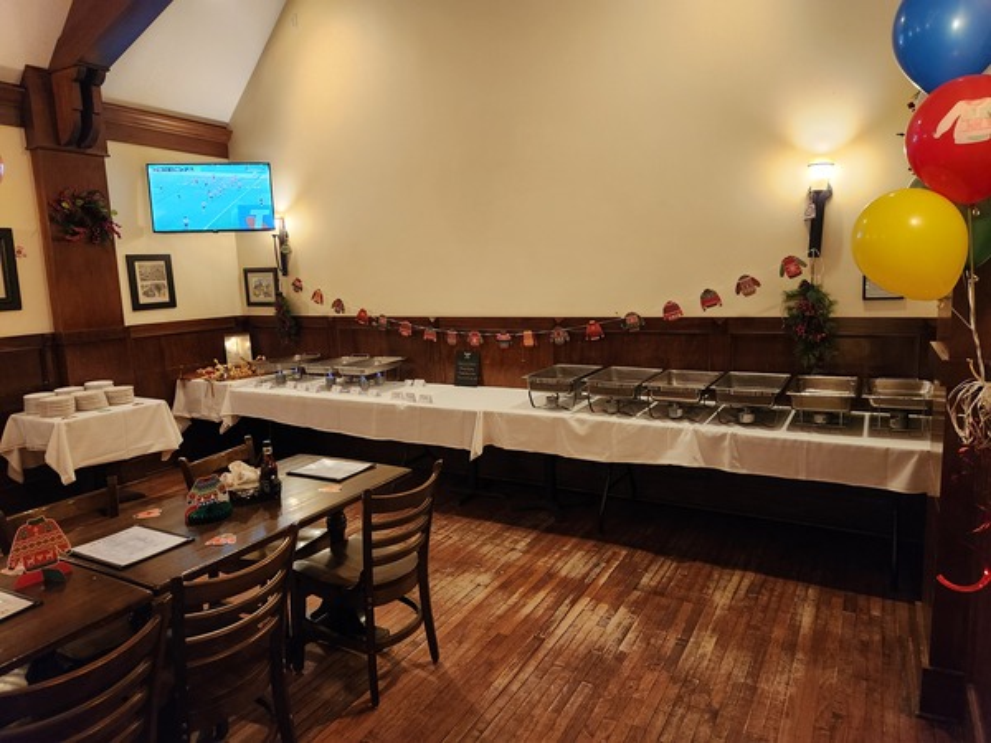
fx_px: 658
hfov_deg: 73.9
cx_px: 496
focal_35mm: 23
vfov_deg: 58.9
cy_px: 372
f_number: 1.8
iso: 640
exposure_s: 1/60
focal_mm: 5.4
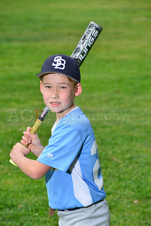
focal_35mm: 170
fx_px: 1069
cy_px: 113
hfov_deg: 8.1
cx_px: 76
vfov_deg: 12.1
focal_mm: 170
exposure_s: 1/200
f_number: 10
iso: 200
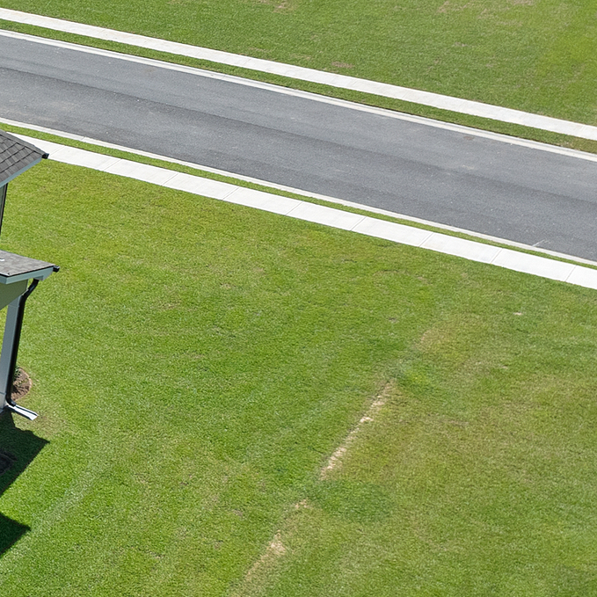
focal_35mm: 96
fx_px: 1873
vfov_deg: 18.1
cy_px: 234
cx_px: -620
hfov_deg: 14.7
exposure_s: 1/1250
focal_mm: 12.29
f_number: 2.8
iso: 130
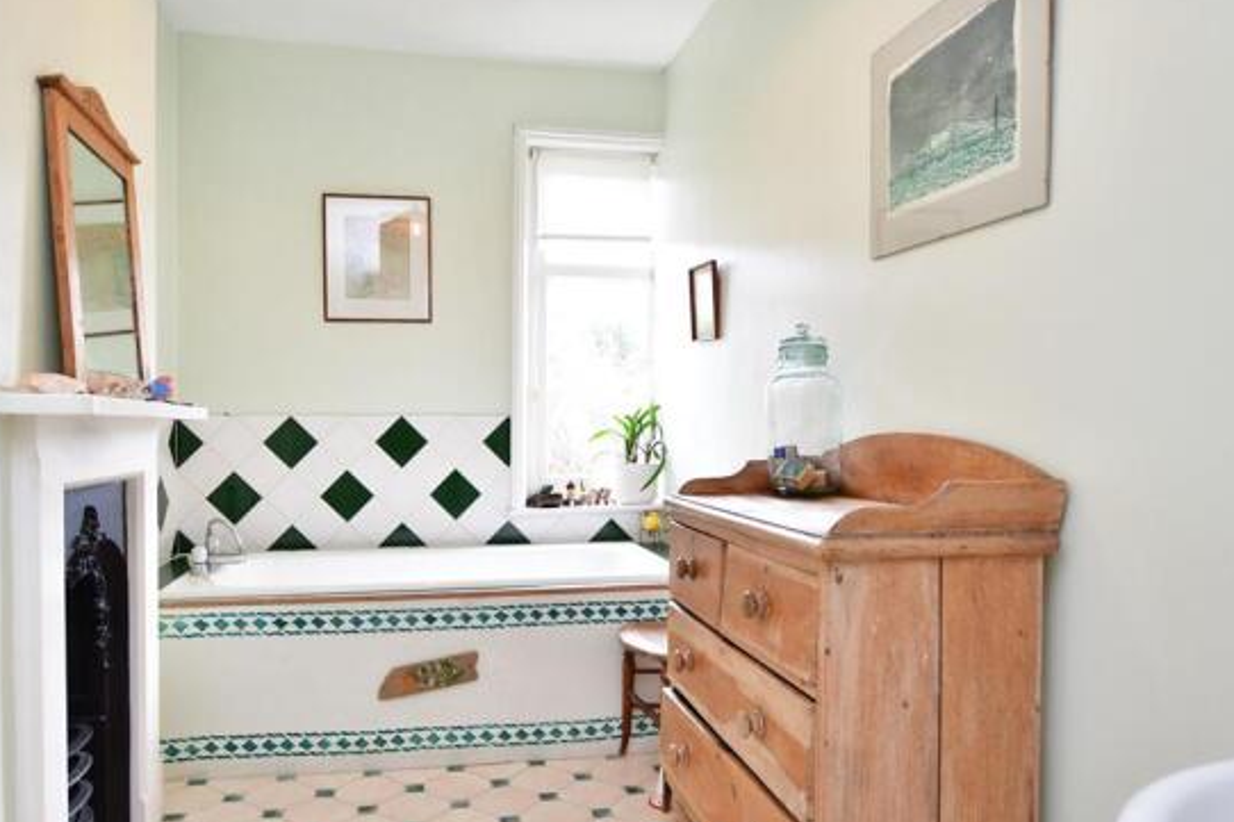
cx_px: 567
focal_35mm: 23
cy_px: 445
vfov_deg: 55.0
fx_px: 788
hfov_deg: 76.0
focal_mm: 13
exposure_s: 1/80
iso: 640
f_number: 4
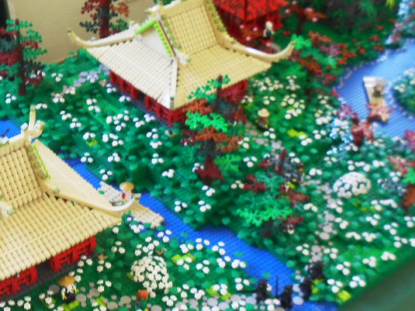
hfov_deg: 28.7
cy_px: 206
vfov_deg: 21.8
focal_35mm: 67
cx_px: 132
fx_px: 803
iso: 200
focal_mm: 6.3
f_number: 3.2
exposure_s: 1/15
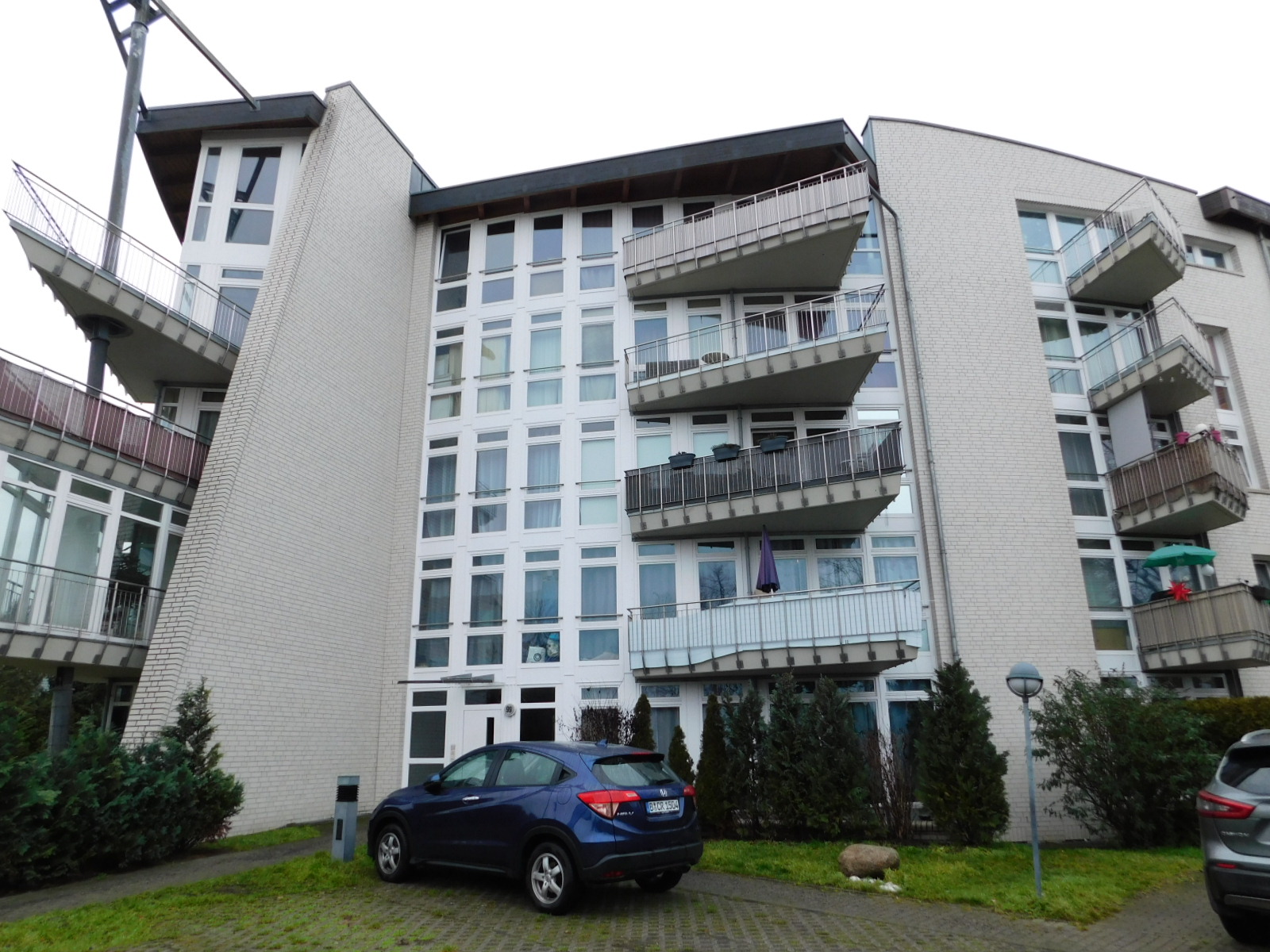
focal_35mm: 23
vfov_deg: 58.9
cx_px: 635
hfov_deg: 73.9
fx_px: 844
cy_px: 476
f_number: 3
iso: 125
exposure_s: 1/50
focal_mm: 4
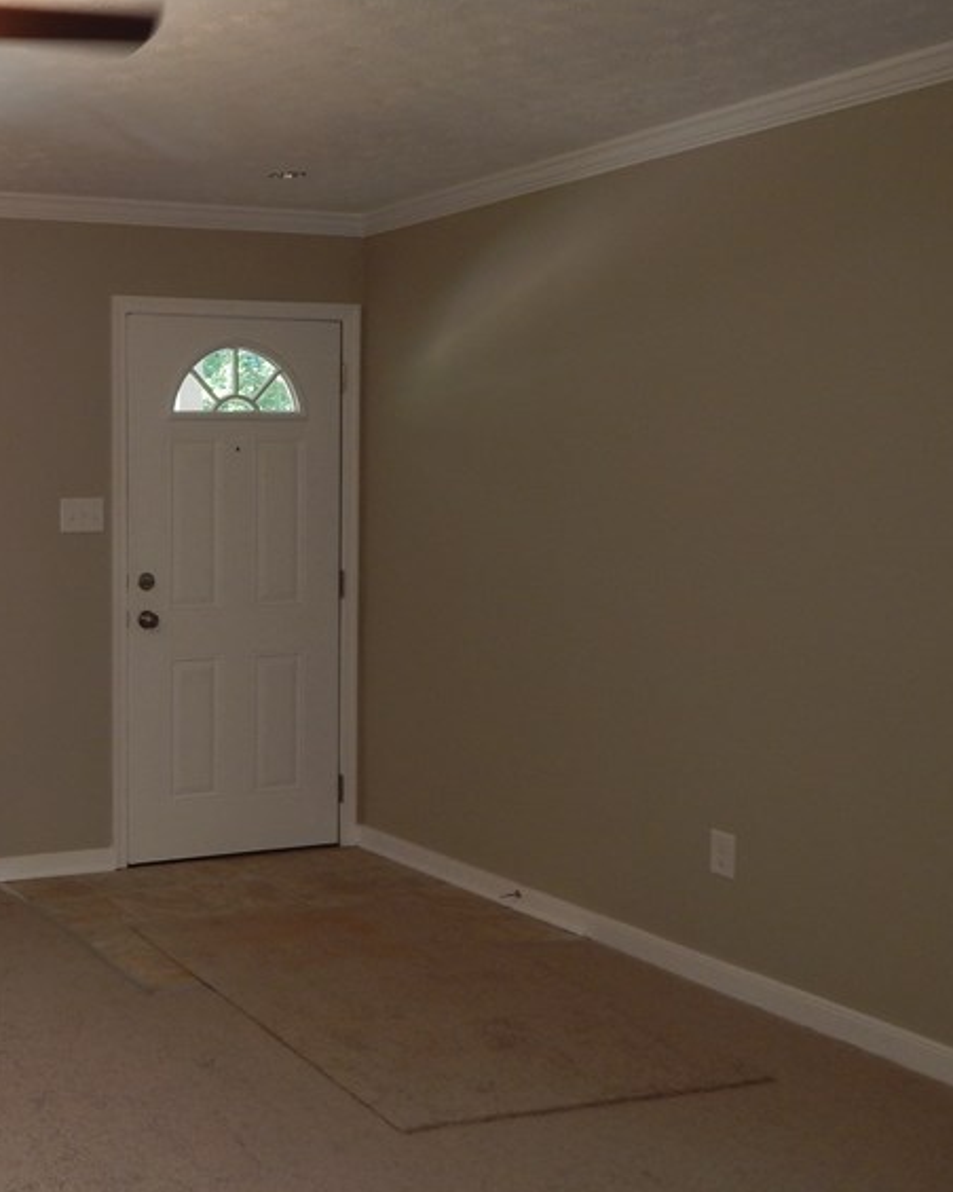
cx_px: -78
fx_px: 1375
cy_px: 552
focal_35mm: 39
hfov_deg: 33.6
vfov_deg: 46.8
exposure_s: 1/30
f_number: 3
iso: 125
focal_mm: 4
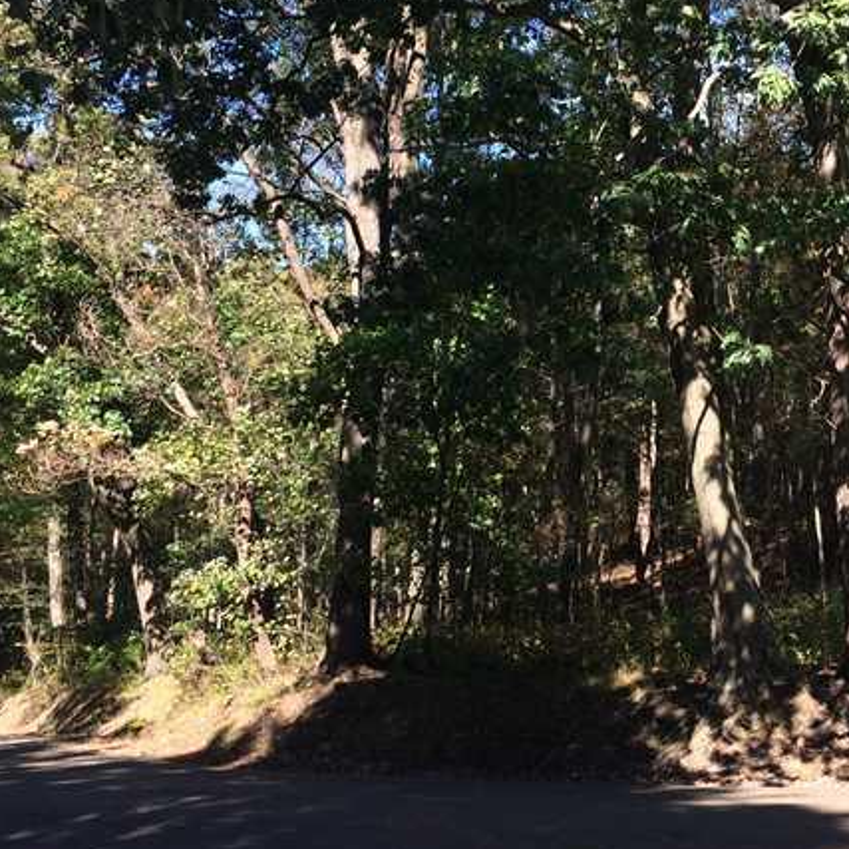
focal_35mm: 48
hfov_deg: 34.6
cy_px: 360
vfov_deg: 35.3
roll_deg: -1.4
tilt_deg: +9.3
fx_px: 1332
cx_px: 630
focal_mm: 4.15
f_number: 2.2
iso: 32
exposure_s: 1/466
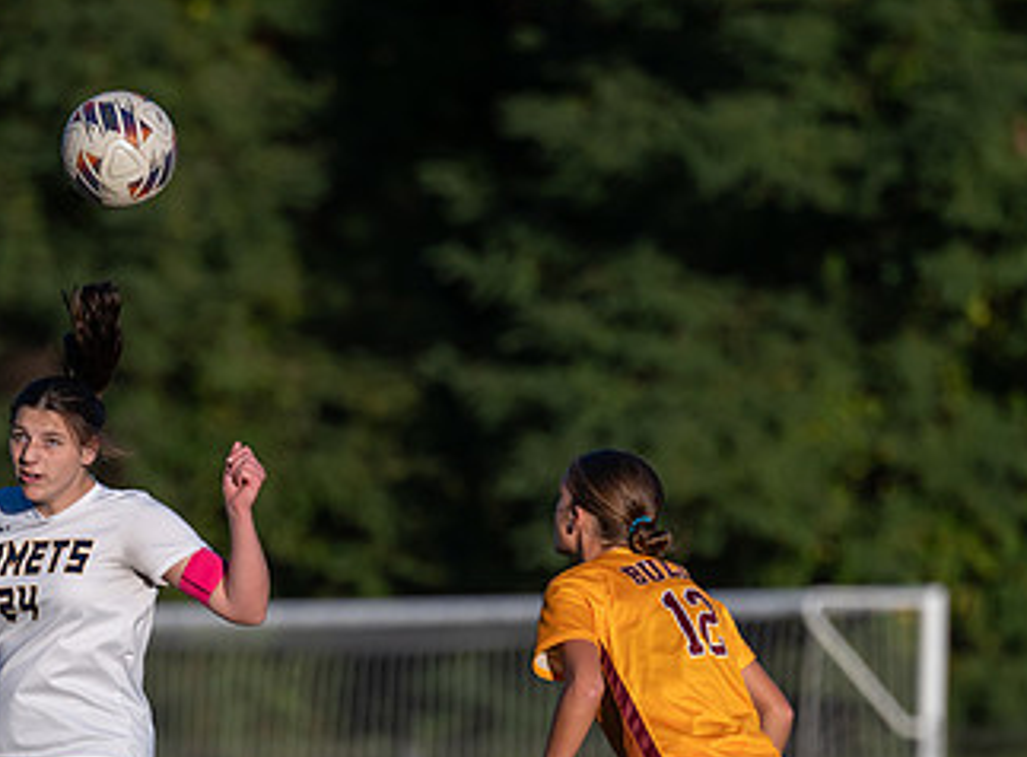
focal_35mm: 685
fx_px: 20195
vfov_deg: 2.1
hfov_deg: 2.9
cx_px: 329
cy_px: 779
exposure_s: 1/3200
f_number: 2.8
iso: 160
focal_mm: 200
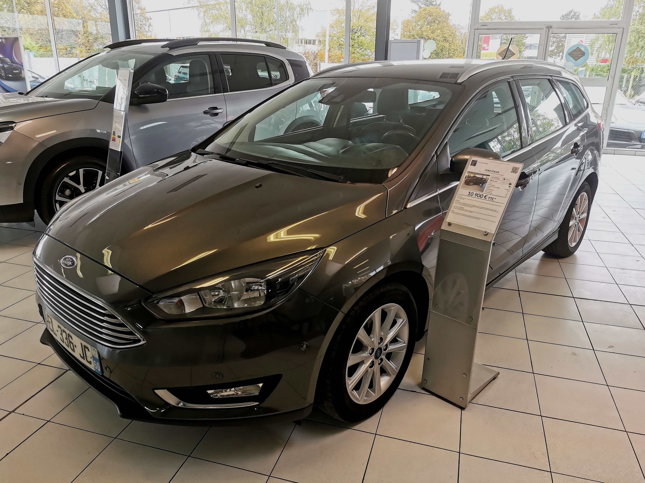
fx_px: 503
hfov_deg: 65.3
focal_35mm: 27
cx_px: 322
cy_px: 242
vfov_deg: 51.4
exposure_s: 1/99.9
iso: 64
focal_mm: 5.56
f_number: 1.6
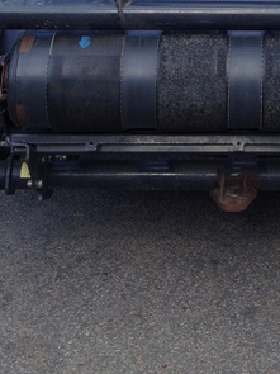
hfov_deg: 15.3
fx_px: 1025
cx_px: 260
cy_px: -122
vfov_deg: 19.0
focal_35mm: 95
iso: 50
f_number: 2.4
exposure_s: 1/339
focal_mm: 4.28
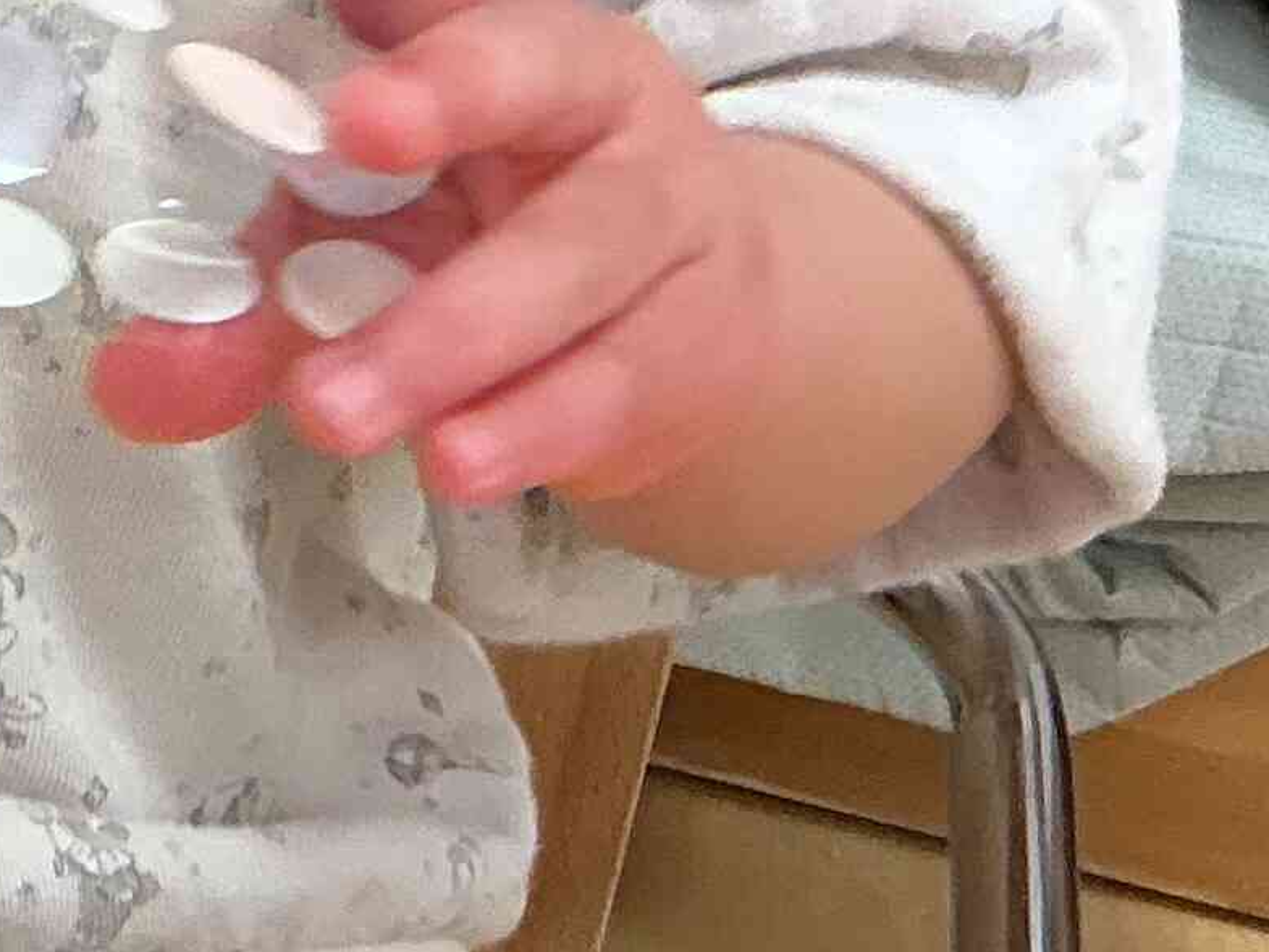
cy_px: 113
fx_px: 5463
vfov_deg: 9.9
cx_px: -850
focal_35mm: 149
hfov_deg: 12.4
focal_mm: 3
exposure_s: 1/120
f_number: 1.8
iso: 50
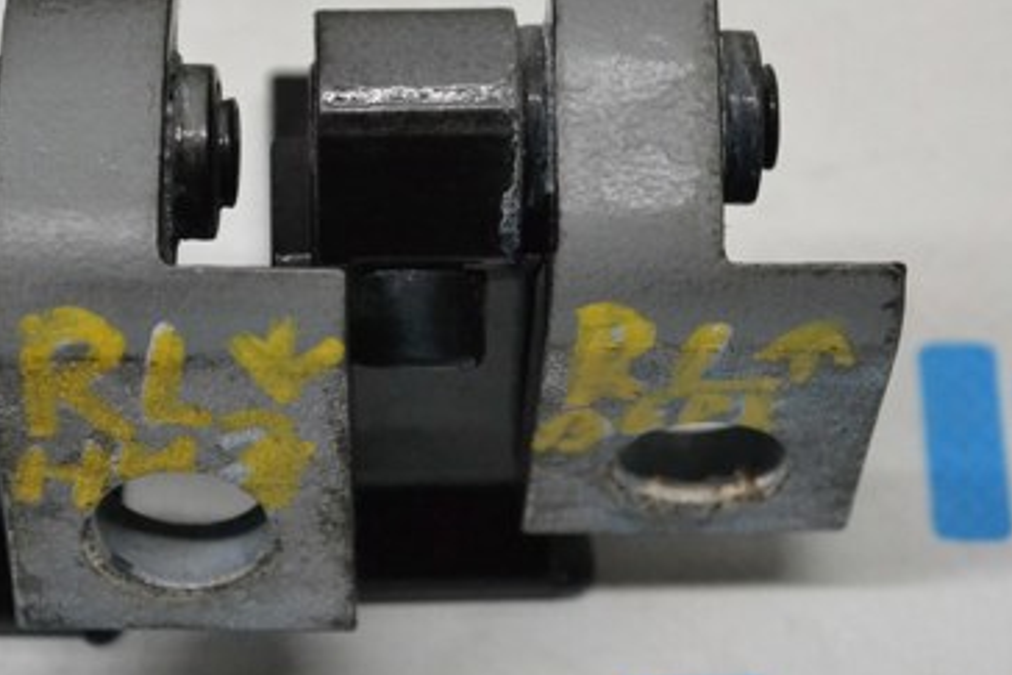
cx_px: 434
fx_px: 4074
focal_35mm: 145
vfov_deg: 9.5
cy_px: 233
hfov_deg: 14.2
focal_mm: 55
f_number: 5.6
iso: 3200
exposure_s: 1/500
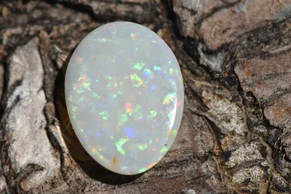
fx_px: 1274
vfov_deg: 8.7
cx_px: 146
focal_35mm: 158
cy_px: 97
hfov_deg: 13.0
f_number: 11
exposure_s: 1/500
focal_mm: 105
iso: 200
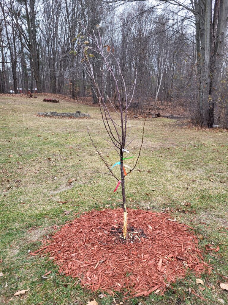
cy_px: 152
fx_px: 228
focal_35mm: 26
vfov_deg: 67.3
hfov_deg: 53.1
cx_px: 114
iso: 40
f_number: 1.8
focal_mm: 5.4
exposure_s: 1/210
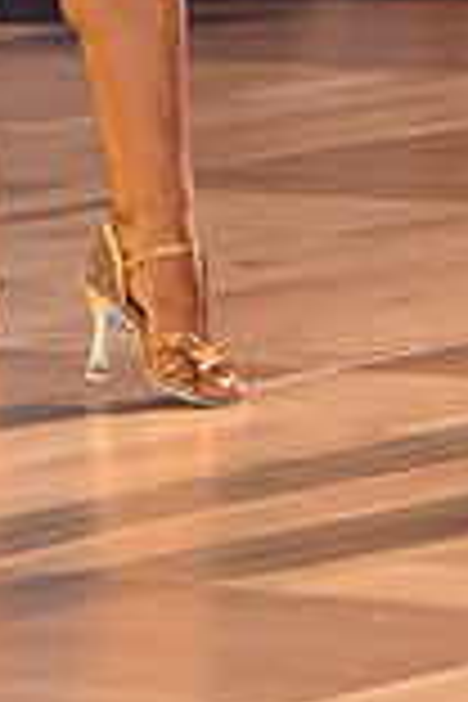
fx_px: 11212
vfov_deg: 3.6
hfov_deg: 2.4
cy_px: -558
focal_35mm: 575
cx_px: 416
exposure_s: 1/250
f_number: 5
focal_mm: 155
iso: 2000
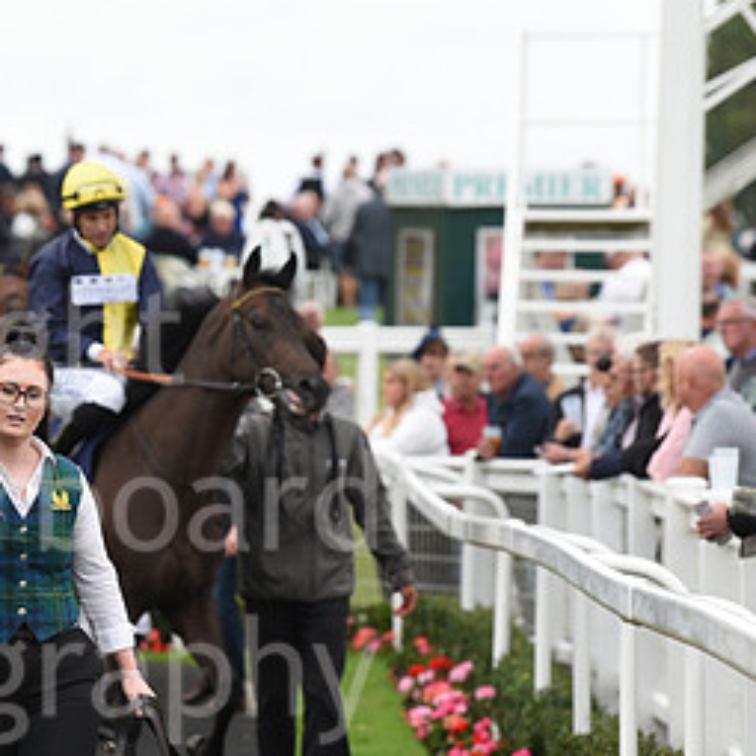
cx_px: 0
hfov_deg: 5.2
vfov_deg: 5.2
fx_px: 8352
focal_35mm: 338
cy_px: 529
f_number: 4.5
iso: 640
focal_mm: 175
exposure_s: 1/1000
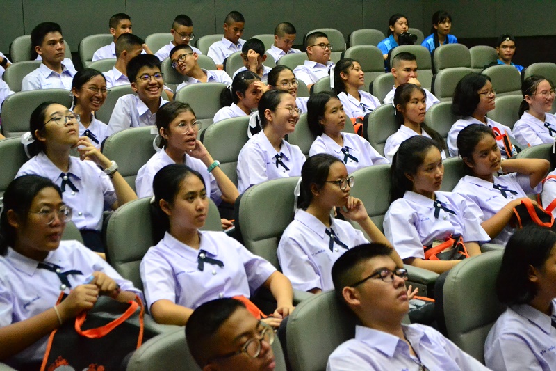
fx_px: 973
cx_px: 278
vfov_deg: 21.6
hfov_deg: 31.9
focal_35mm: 63
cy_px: 186
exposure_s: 1/60
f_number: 5.3
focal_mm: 42
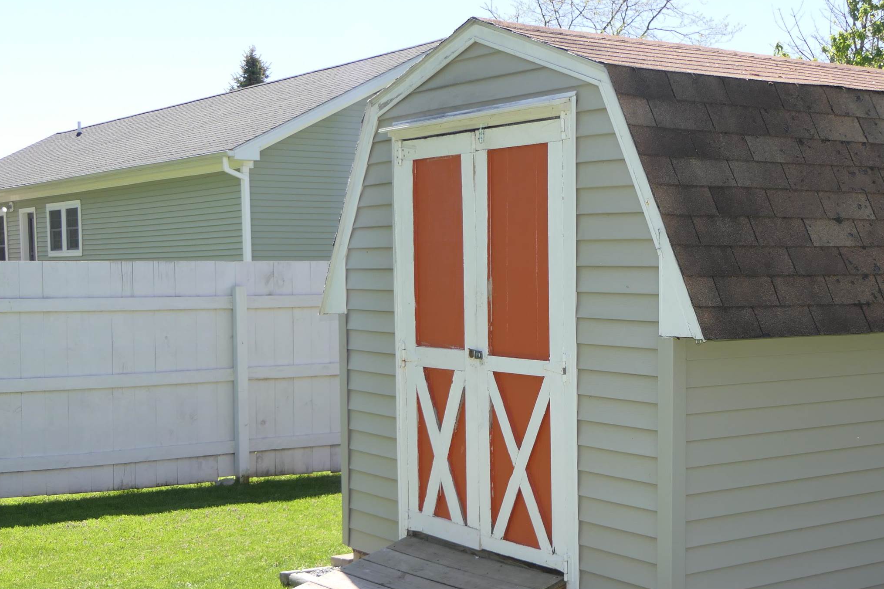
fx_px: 1301
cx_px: 547
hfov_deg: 37.3
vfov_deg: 25.4
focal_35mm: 53
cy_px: 379
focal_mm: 13
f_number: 3.3
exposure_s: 1/800
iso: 125
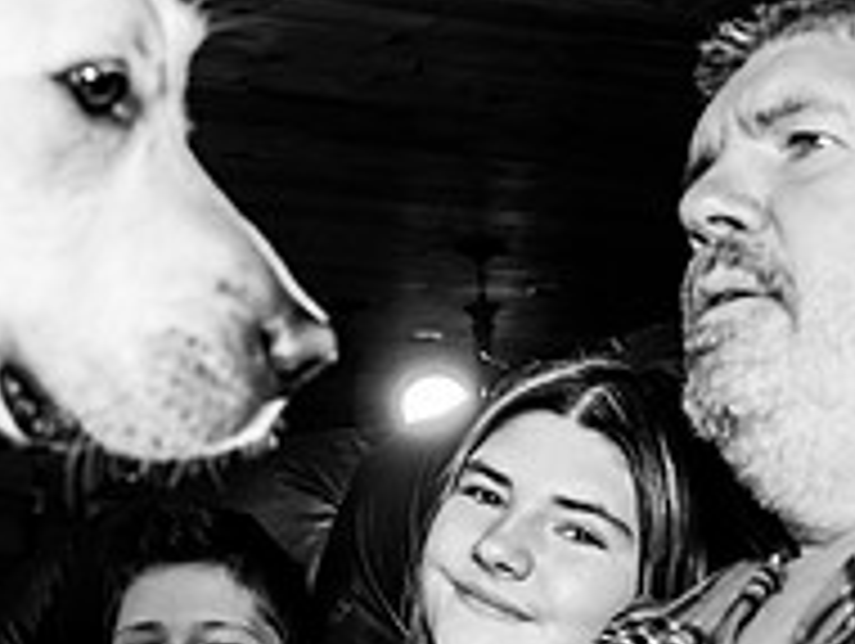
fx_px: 2251
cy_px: 628
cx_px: 220
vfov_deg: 16.0
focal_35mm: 91
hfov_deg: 21.3
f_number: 4
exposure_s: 1/160
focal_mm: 31
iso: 400
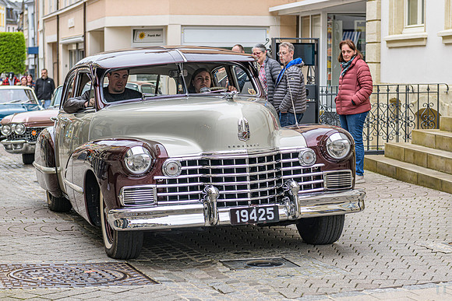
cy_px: 142
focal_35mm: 88
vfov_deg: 15.6
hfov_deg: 23.2
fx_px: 1101
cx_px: 233
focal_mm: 70
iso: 110
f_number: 4.5
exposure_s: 1/160
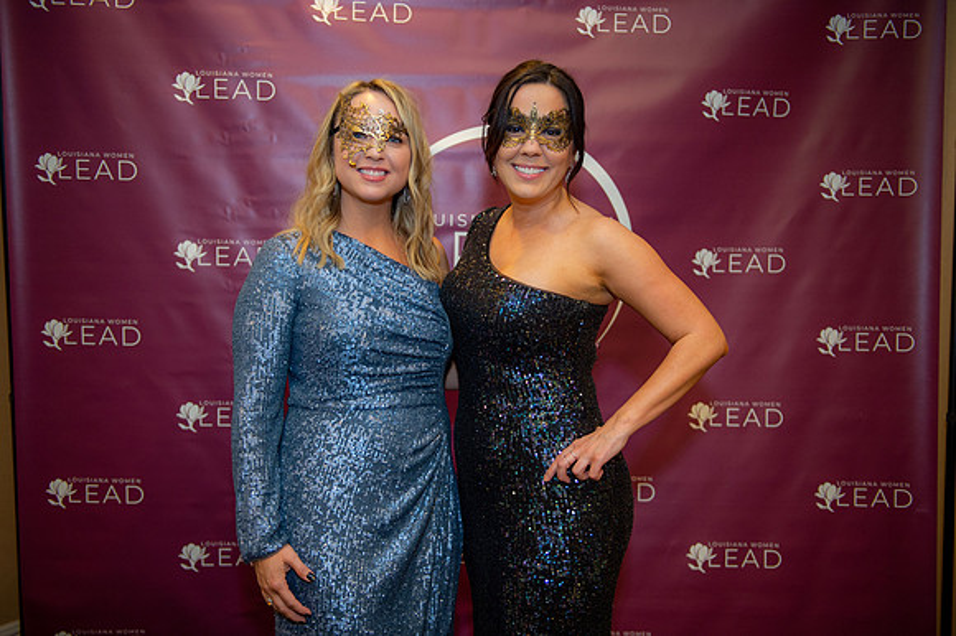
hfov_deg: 54.5
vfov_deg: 37.8
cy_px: 318
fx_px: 929
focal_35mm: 35
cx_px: 478
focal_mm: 35
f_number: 2.8
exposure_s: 1/125
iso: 1000
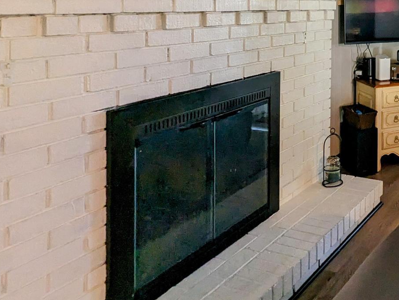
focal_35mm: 36
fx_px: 415
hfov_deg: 42.8
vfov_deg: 36.1
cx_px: 415
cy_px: 7
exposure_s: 1/30
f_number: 2.2
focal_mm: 2.35
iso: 94
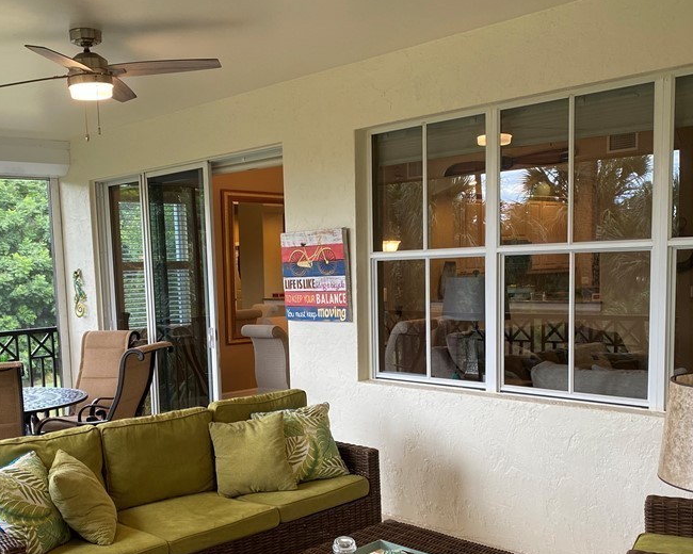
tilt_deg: -4.8
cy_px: 353
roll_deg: +1.7
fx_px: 820
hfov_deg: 45.5
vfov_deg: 37.1
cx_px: 267
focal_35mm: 40
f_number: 1.8
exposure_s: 1/60
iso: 64
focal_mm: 4.25
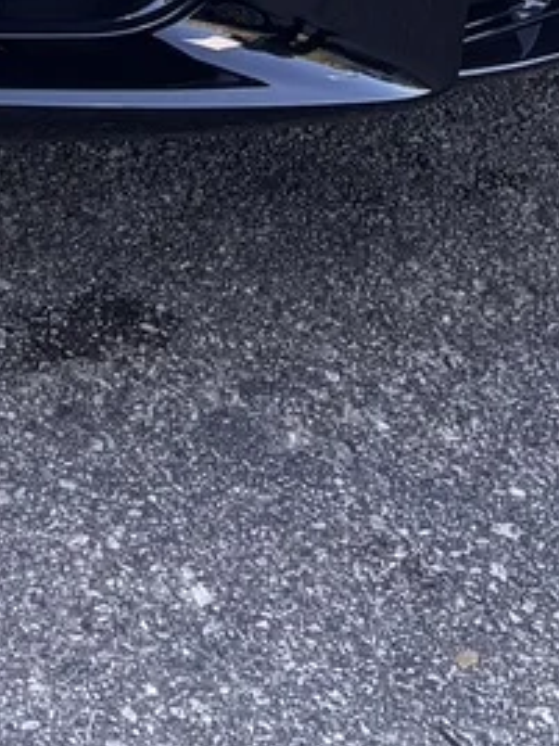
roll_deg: -0.2
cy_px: -813
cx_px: -456
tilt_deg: -14.3
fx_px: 3337
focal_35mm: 155
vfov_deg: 11.3
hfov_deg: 9.1
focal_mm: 5.96
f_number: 1.6
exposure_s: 1/121
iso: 40
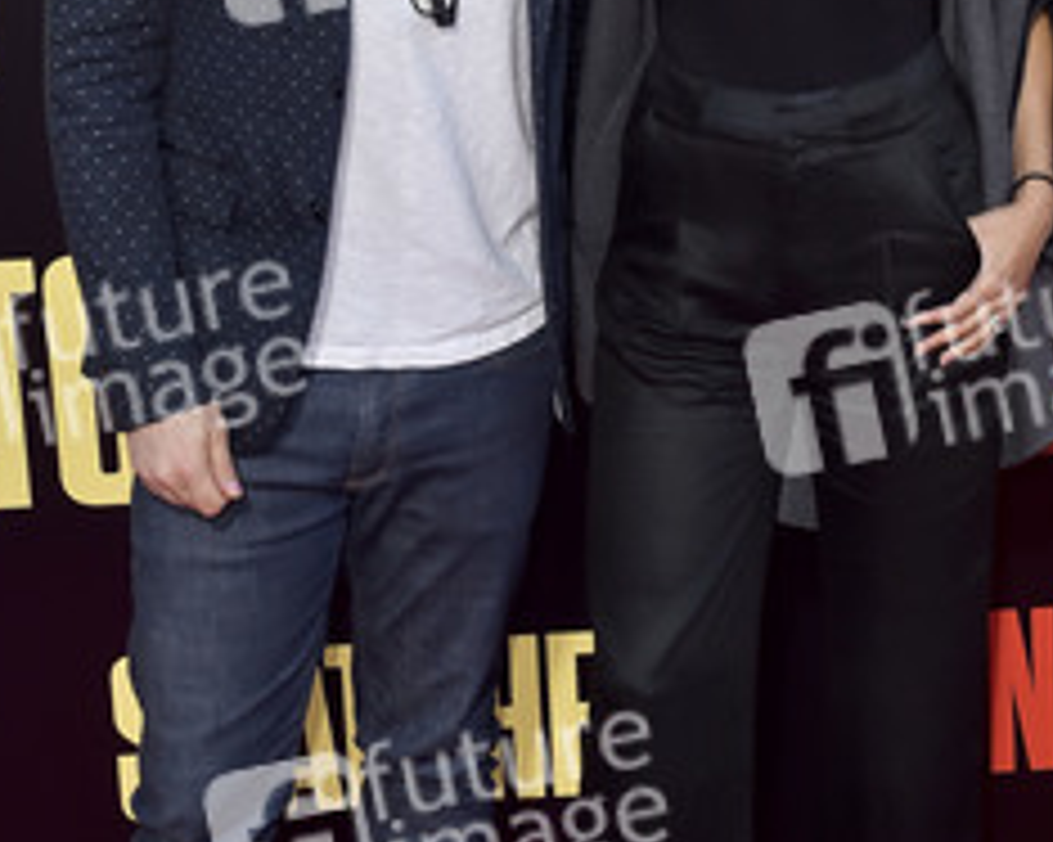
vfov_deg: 19.6
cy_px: 144
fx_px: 2399
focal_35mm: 77
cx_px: 569
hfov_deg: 24.8
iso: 500
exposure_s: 1/320
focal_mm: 48
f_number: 6.3
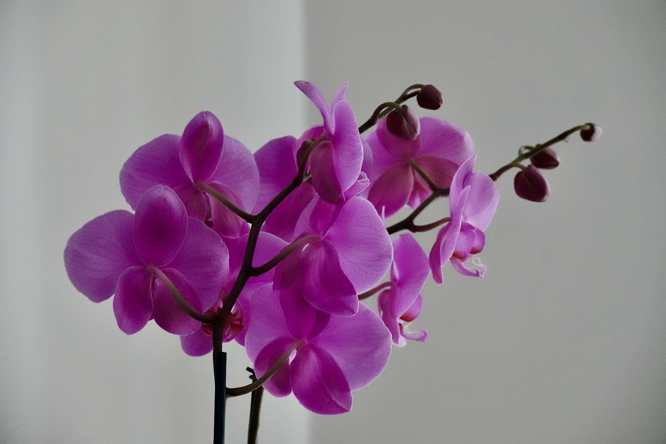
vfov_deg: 8.1
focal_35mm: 170
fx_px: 3145
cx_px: 333
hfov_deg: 12.1
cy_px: 222
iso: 6400
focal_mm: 62.39
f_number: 4
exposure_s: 1/100
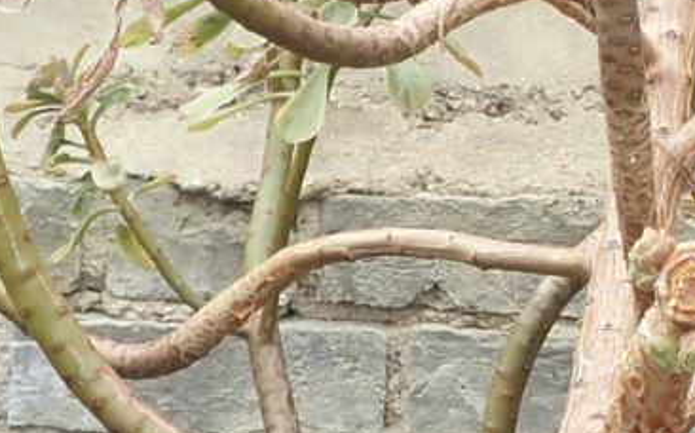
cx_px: 370
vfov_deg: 7.5
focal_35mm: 174
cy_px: -2
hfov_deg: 12.0
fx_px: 3293
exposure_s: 1/200
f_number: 3.2
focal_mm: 5.5
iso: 100
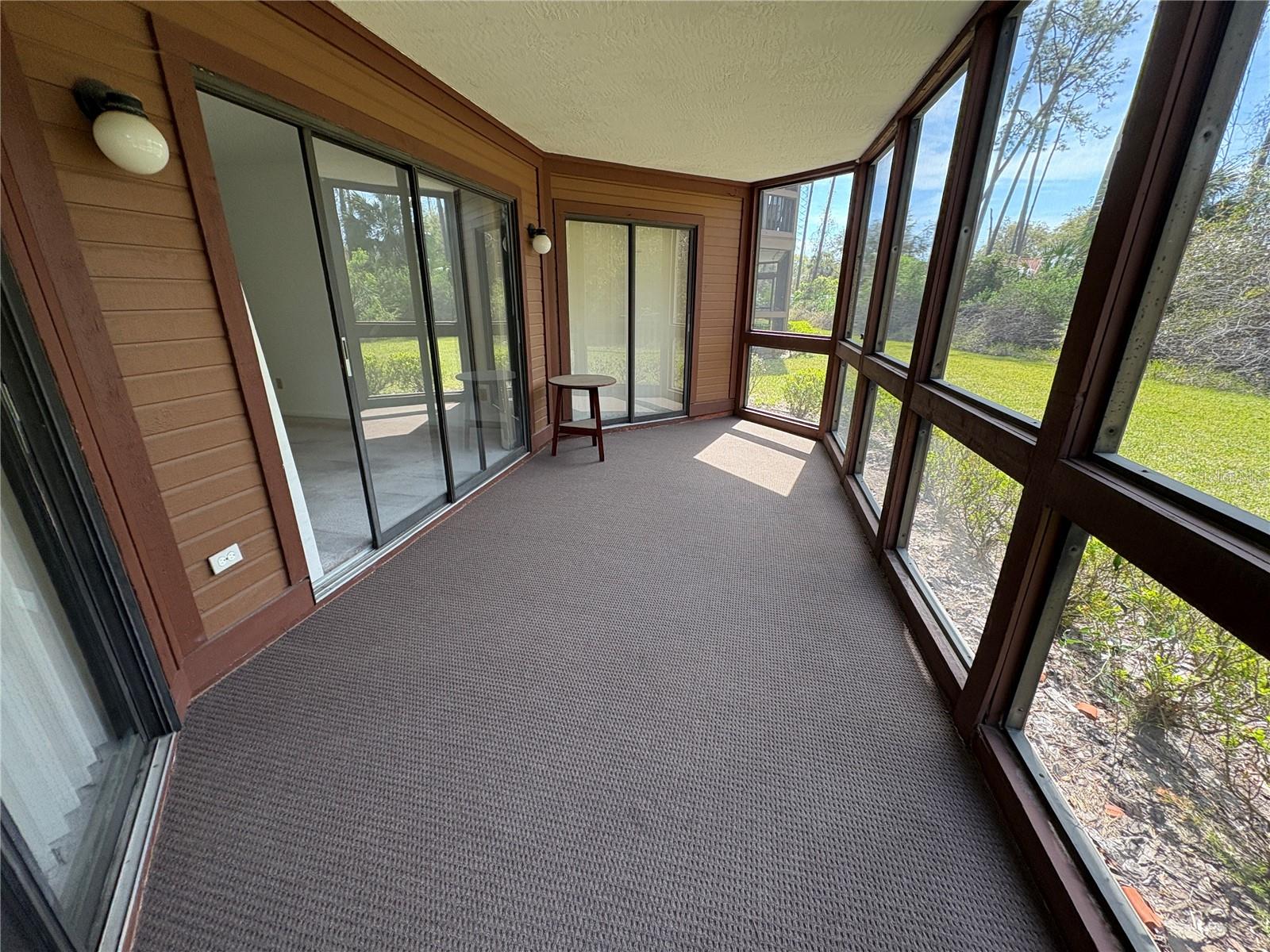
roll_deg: -1.0
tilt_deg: -18.2
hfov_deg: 102.1
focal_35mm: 14
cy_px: 476
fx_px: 514
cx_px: 635
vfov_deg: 85.7
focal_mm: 2.22
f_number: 2.2
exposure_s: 1/132
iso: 64
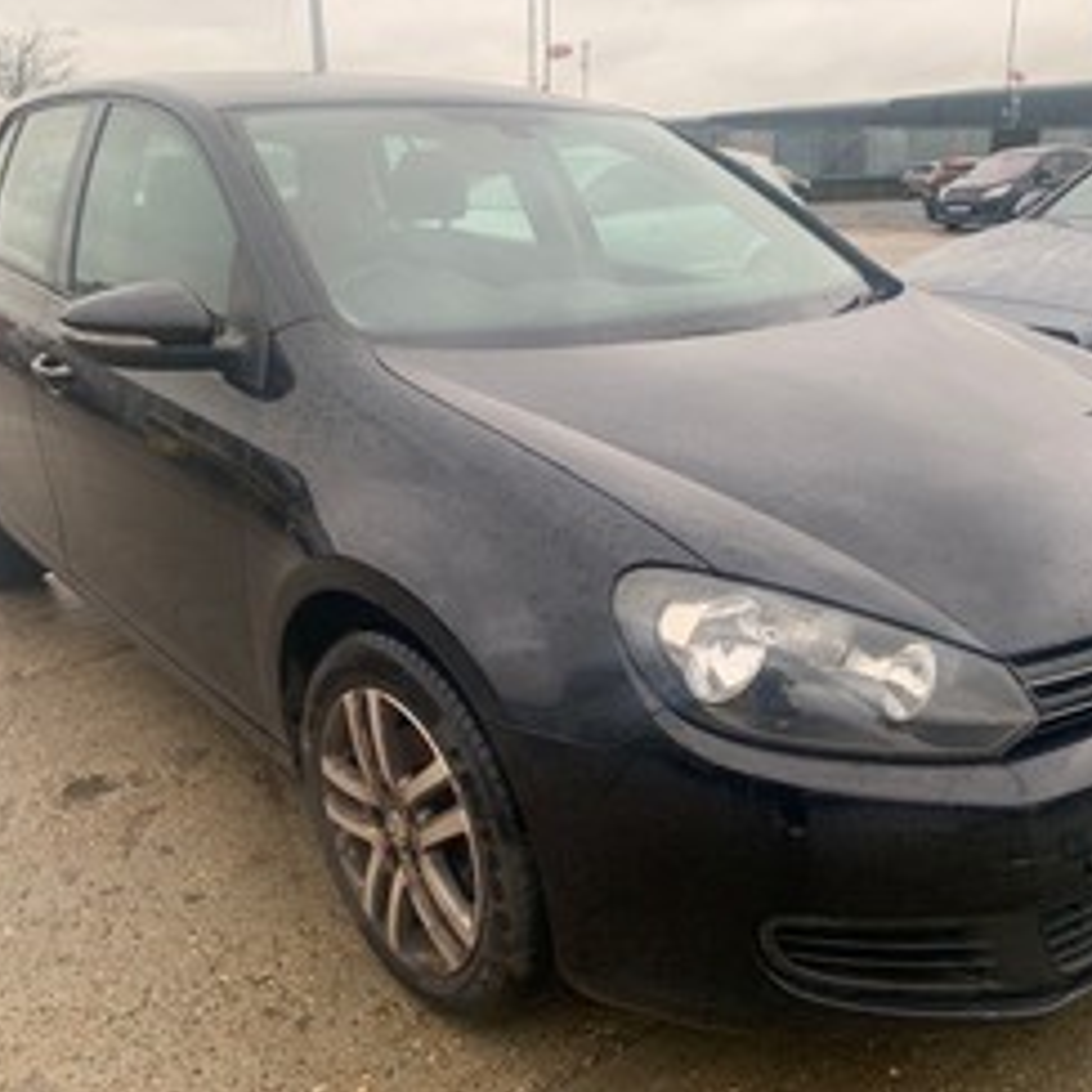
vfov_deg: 49.7
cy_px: 542
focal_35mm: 33
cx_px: 640
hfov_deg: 49.5
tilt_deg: -17.6
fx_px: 1178
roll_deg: -1.1
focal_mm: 4.25
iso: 50
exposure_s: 1/121
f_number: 1.8
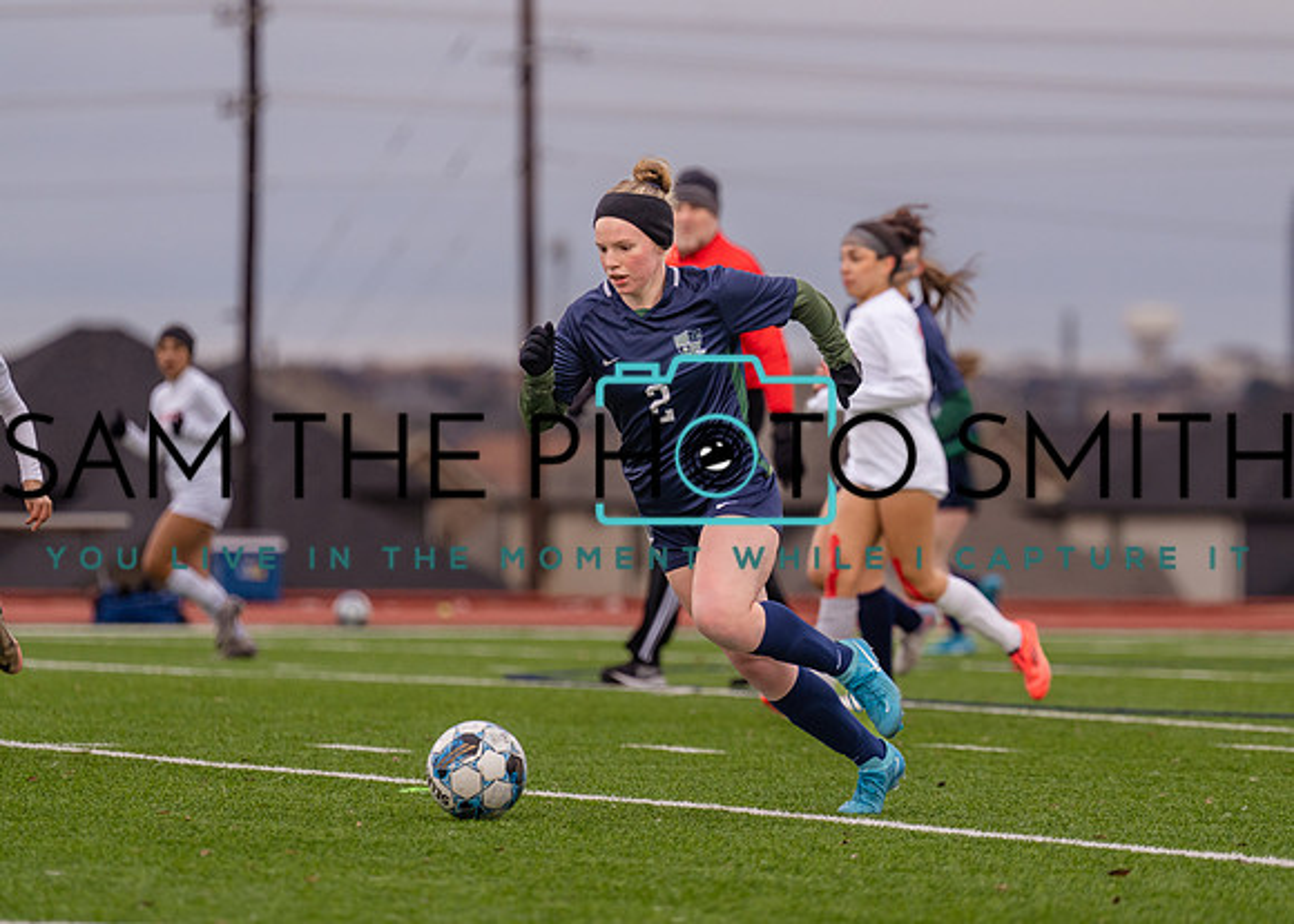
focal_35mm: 278
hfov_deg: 7.2
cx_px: 726
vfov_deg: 5.2
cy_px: 455
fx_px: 10221
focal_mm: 238
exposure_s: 1/1600
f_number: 4
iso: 800
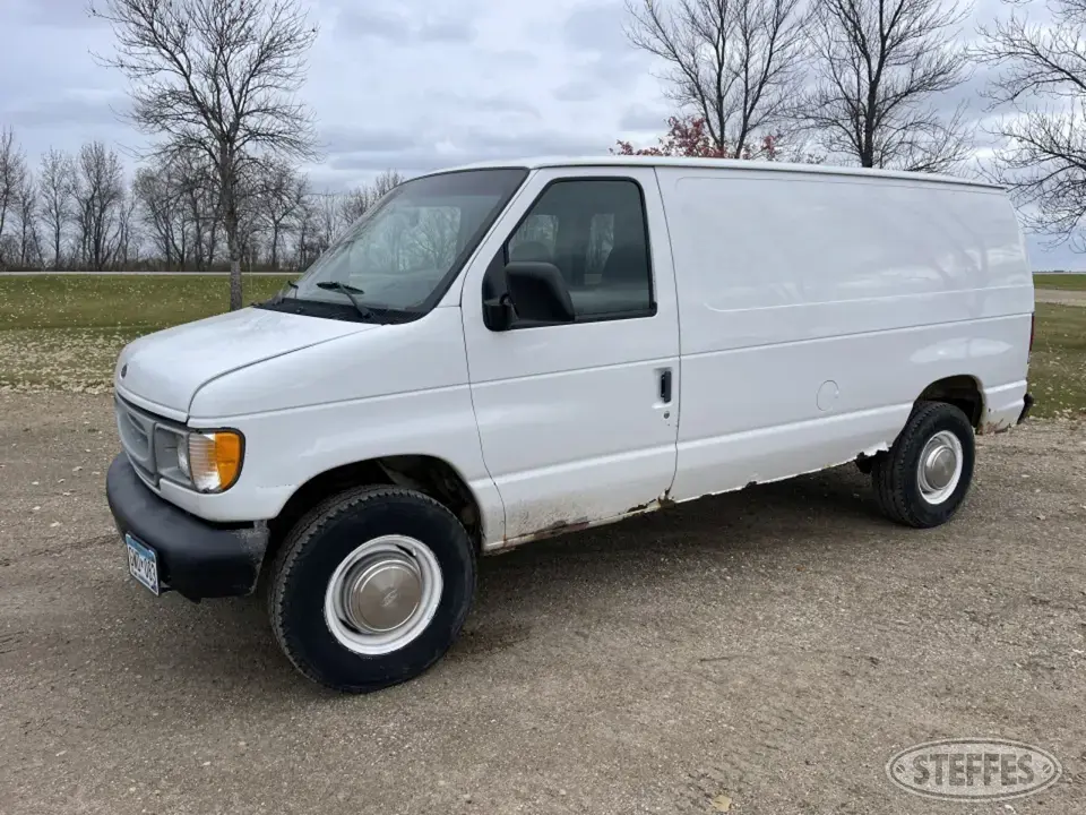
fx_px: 816
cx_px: 543
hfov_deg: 67.3
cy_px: 408
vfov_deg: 53.1
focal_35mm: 26
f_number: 1.6
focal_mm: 5.1
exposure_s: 1/1109
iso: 32
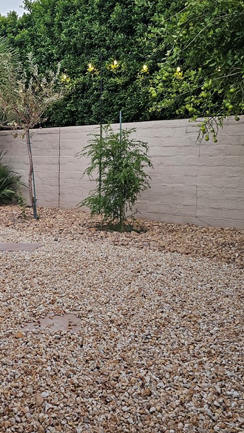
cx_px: 44
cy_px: 204
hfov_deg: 30.3
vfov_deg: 52.7
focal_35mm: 38
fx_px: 437
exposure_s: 1/120
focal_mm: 6.3
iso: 500
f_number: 1.7
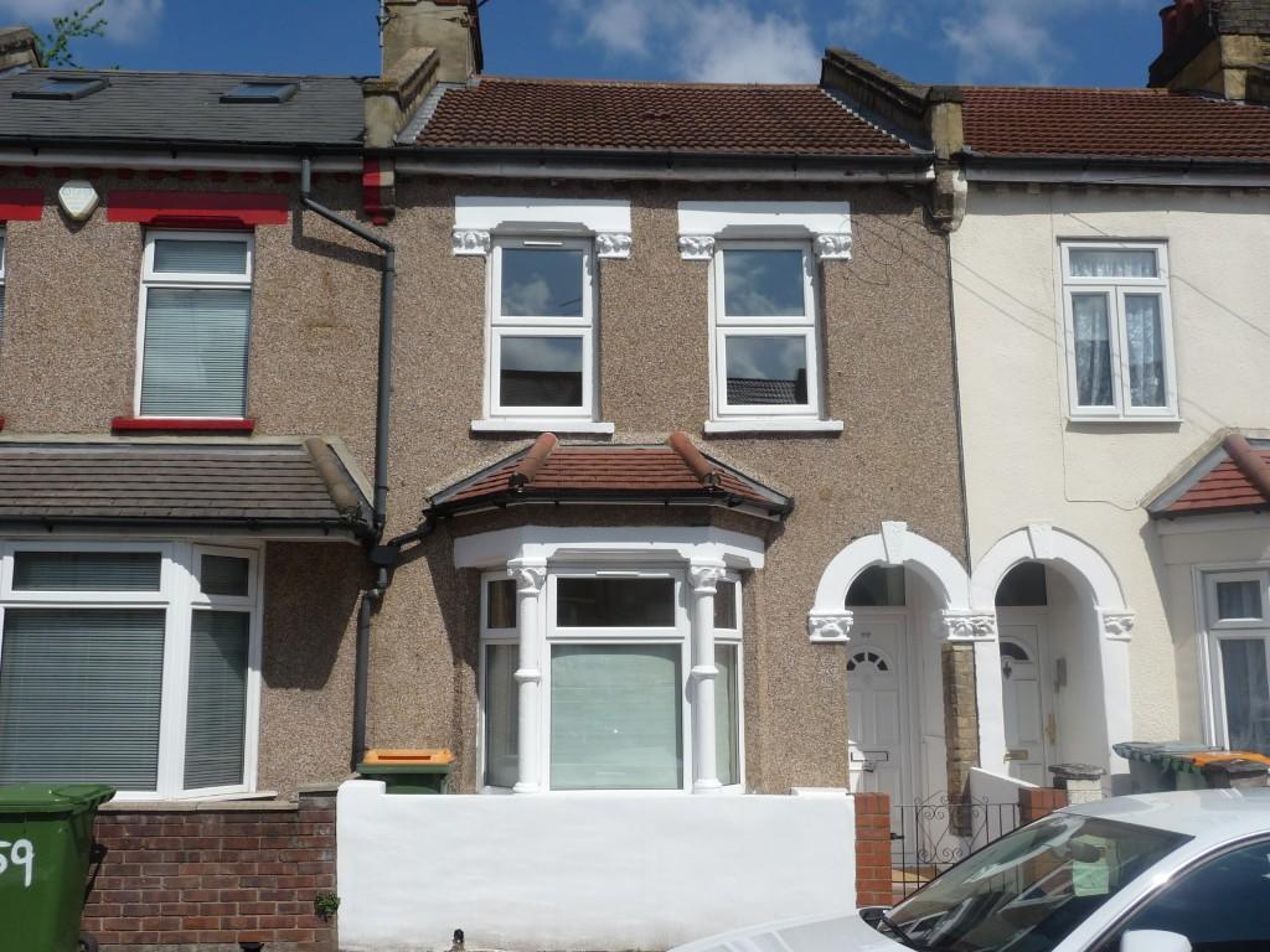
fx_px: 1174
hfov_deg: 56.8
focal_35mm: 32
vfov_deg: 44.2
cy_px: 476
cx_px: 635
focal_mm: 5.3
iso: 100
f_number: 8
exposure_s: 1/500
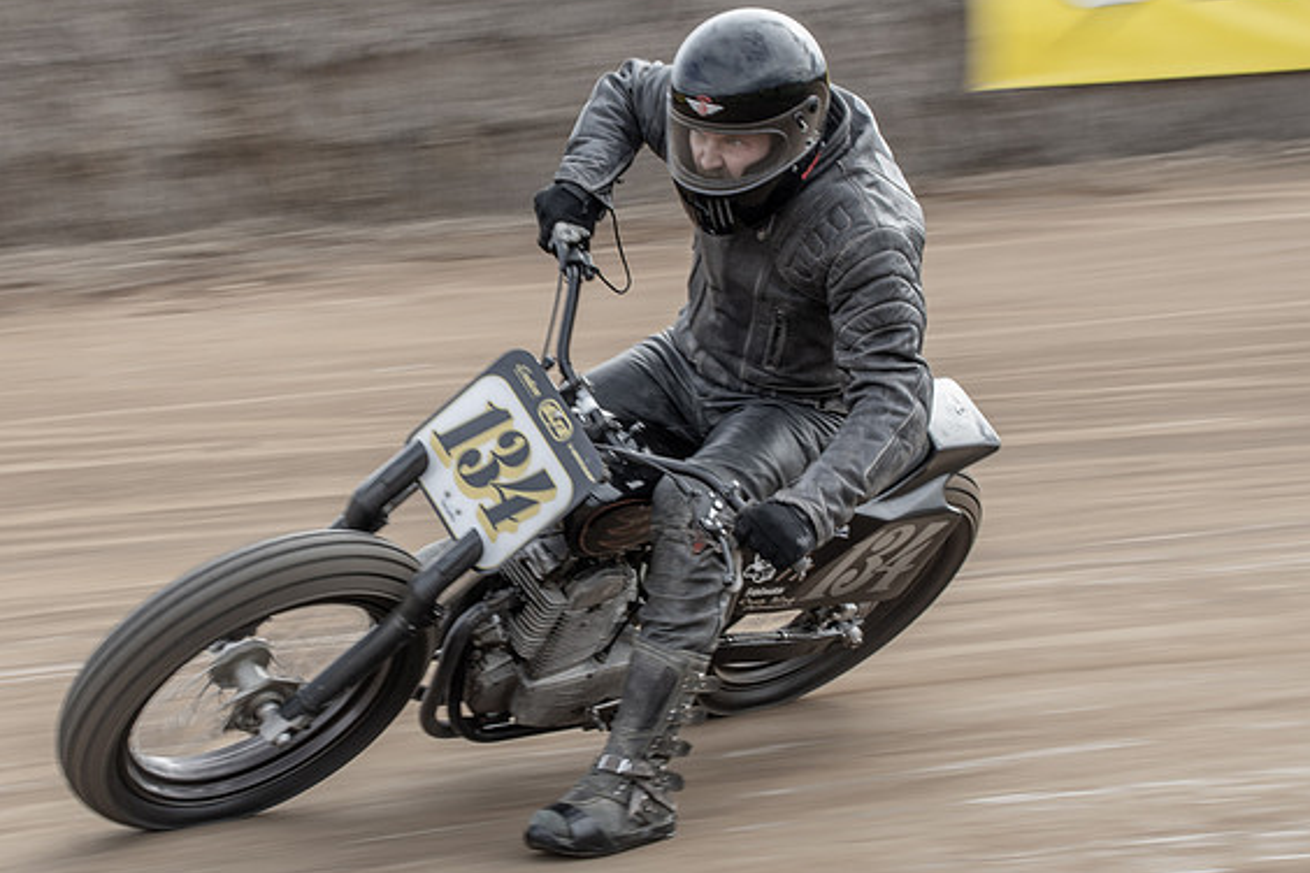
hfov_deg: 14.7
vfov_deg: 9.9
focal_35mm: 139
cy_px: 364
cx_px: 453
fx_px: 5058
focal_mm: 66
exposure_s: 1/100
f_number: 11
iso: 200
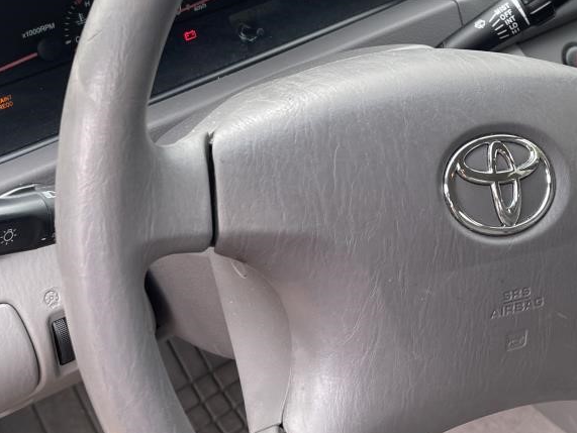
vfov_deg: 25.6
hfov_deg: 34.1
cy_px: 77
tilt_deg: -31.5
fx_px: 934
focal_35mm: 56
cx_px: 369
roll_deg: +2.8
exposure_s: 1/121
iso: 40
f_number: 1.6
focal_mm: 5.1
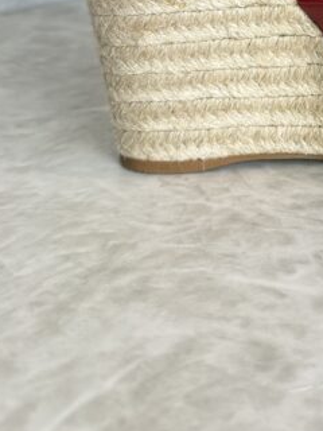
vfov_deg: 29.0
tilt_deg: -9.9
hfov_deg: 23.0
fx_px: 746
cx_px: 353
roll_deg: +0.1
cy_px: -50
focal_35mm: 60
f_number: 1.78
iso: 125
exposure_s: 1/120
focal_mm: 6.76
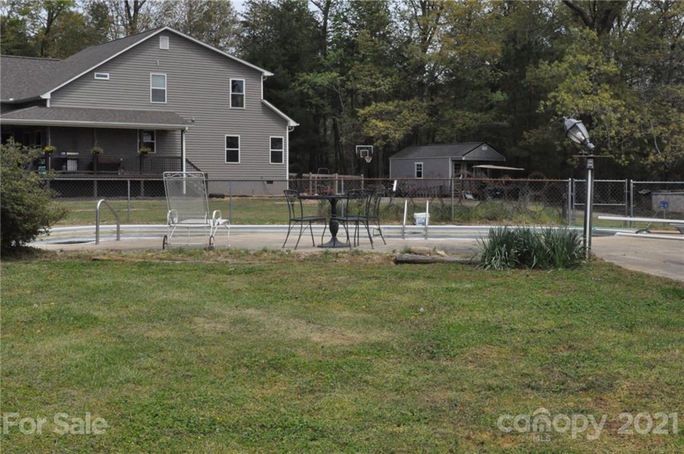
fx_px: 1081
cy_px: 227
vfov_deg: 23.7
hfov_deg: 35.1
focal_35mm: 57
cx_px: 342
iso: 3200
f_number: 20
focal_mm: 38
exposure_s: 1/400
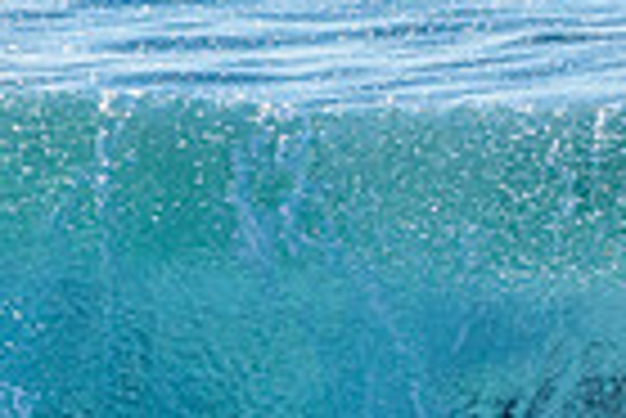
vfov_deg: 0.4
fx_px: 54379
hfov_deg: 0.7
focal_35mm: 3124
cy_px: 551
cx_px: 649
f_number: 5.6
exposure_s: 1/1250
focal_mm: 500
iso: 250
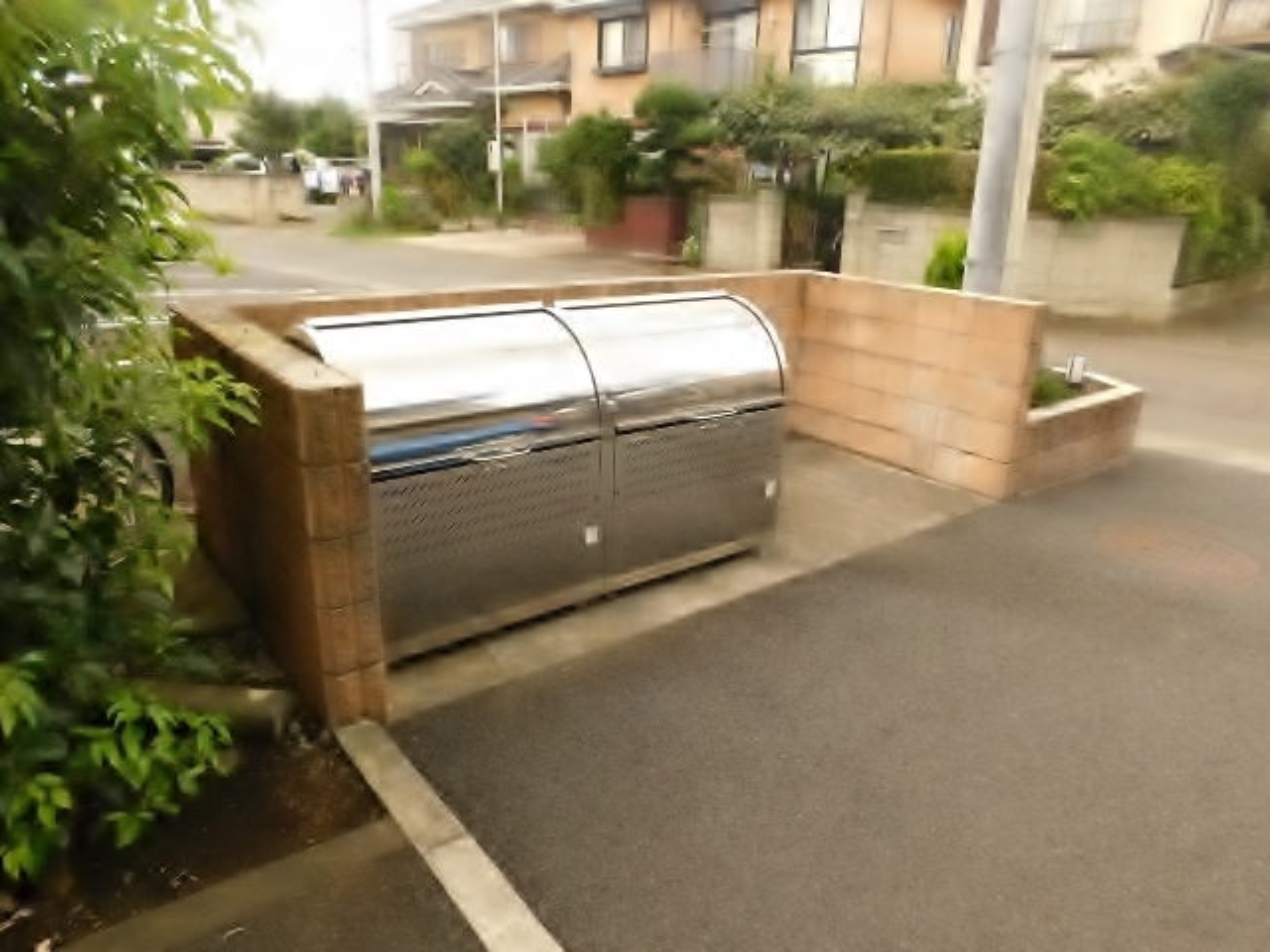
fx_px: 844
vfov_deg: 58.9
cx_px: 635
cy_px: 476
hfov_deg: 73.9
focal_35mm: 23
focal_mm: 4
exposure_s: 1/320
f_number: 3
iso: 125
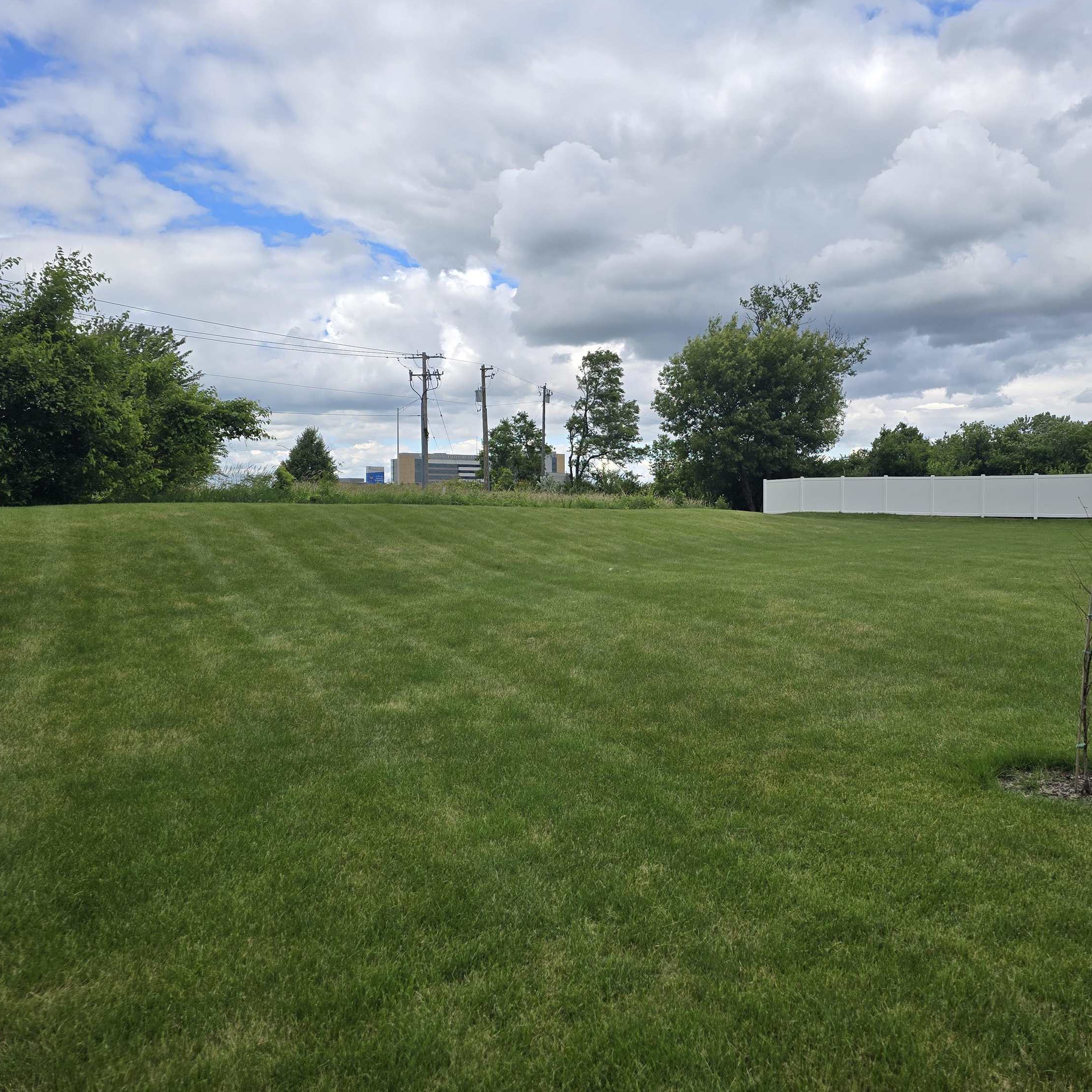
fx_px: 999
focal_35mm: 28
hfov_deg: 56.9
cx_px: 652
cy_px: 536
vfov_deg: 57.3
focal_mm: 6.3
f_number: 1.7
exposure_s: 1/507
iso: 12
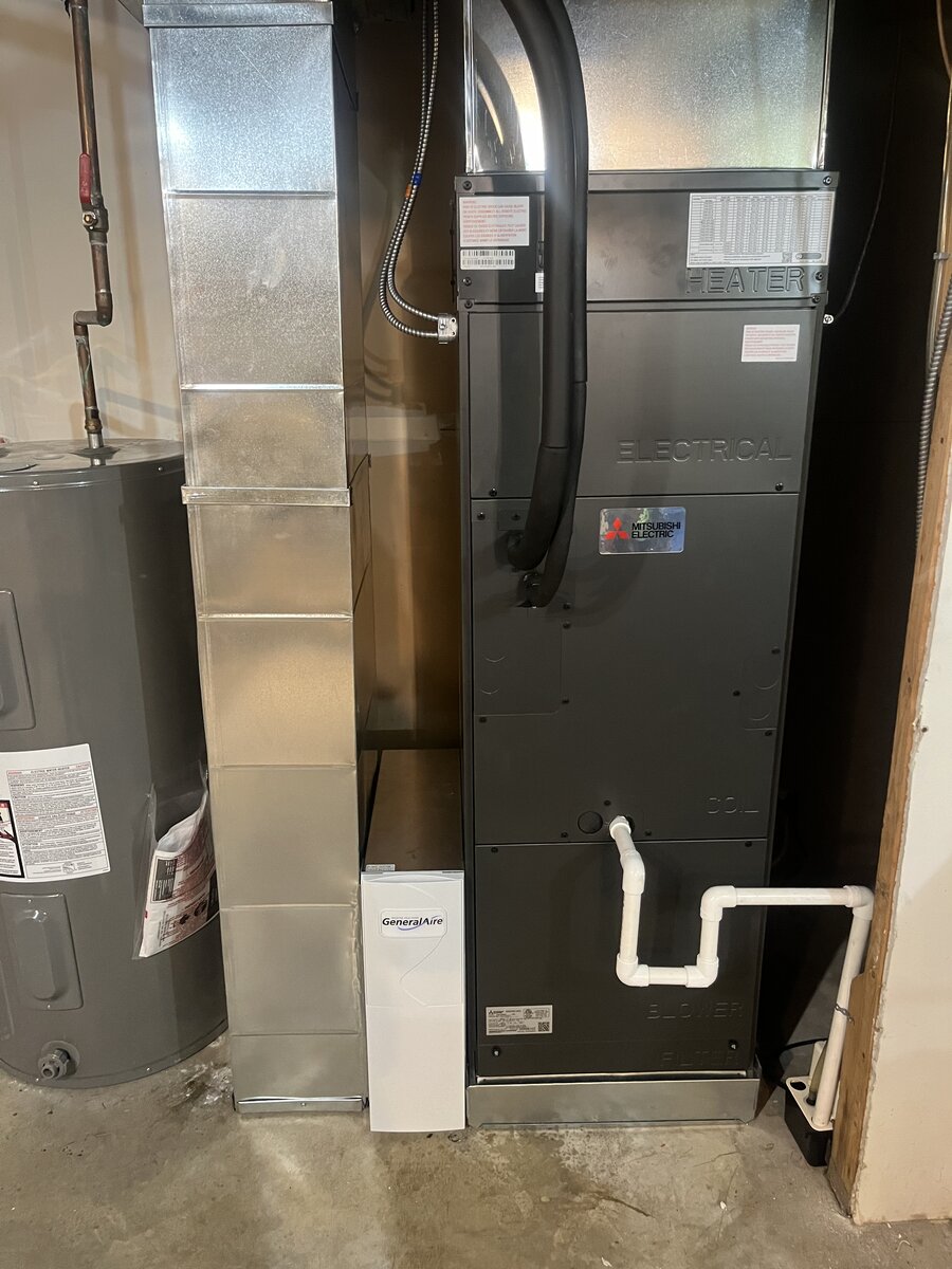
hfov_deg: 53.1
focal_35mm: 26
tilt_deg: -16.4
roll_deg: +1.3
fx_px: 953
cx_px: 476
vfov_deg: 67.3
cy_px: 634
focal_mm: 5.1
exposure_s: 1/40
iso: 640
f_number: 1.6
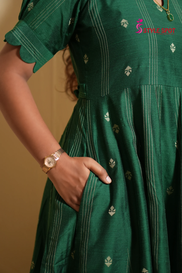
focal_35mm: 75
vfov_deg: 27.0
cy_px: 136
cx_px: 91
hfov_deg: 18.2
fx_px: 569
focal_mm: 50
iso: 320
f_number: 1.8
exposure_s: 1/100
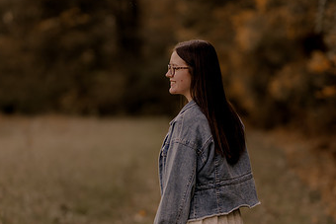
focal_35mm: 145
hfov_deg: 14.1
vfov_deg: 9.5
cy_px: 168
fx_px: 1354
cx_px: 170
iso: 200
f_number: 1.4
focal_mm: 85
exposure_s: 1/4000
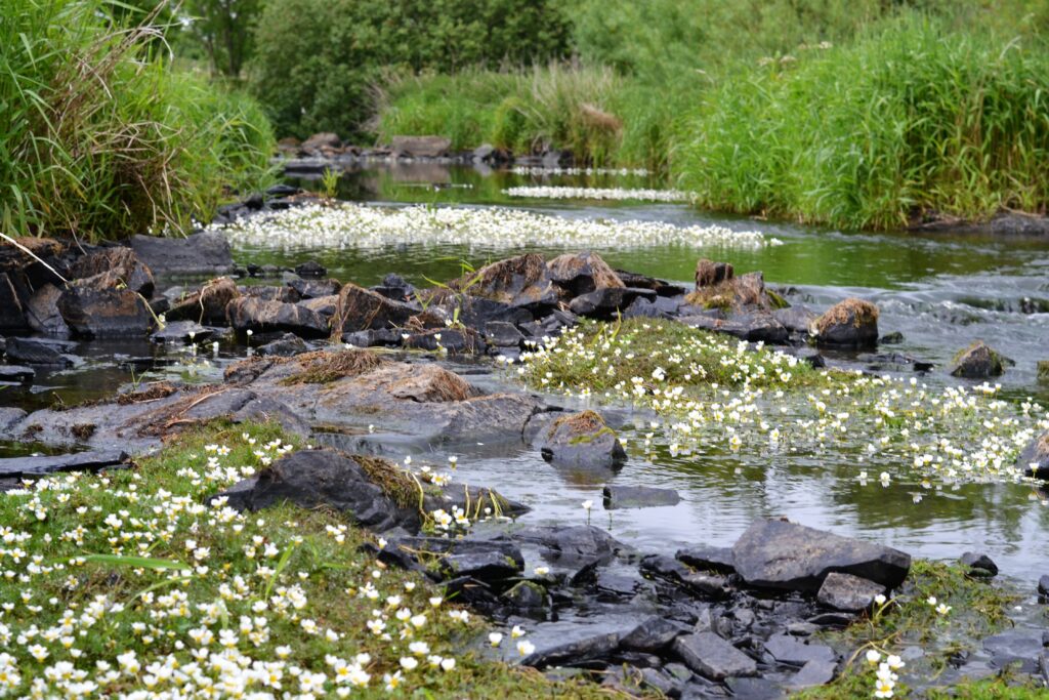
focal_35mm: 75
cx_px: 524
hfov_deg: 27.0
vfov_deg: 18.2
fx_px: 2186
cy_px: 350
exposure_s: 1/125
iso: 160
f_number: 5.6
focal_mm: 50
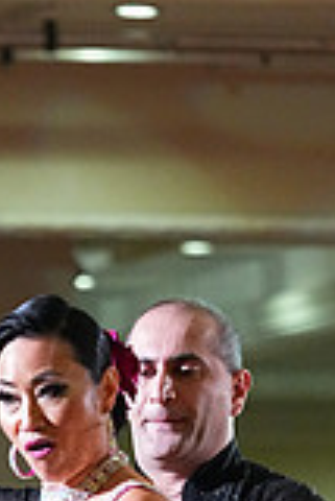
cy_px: 902
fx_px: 7716
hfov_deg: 2.5
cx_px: 114
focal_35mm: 554
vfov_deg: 3.7
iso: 8000
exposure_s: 1/400
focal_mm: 153
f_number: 4.5
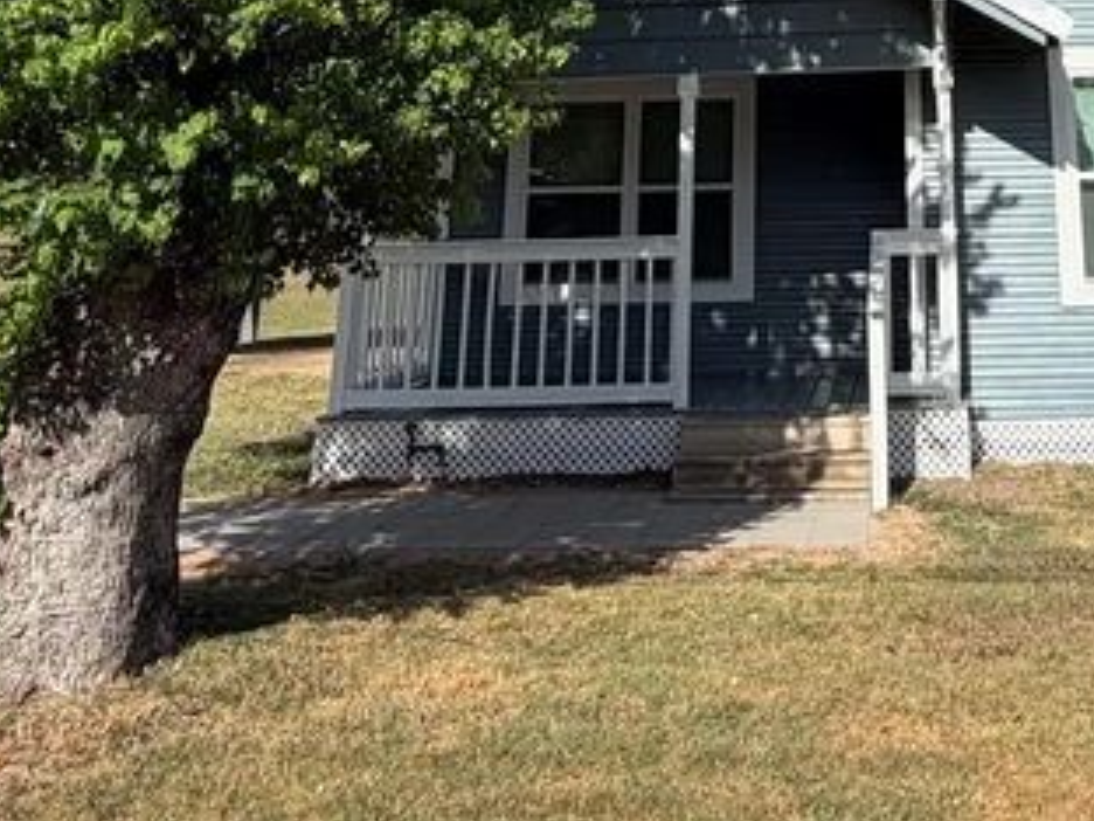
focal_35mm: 46
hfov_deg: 39.3
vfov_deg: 26.0
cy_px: -298
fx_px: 1454
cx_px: 905
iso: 20
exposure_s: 1/789
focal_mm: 2.22
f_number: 2.2
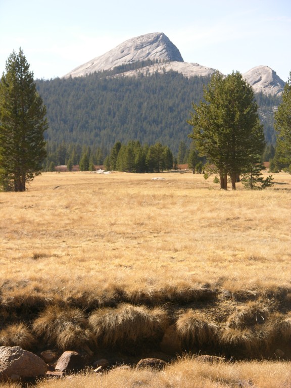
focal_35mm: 140
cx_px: 146
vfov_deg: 14.1
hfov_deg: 10.6
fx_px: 1569
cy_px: 194
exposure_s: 1/192
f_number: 4.8
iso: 50
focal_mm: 34.7
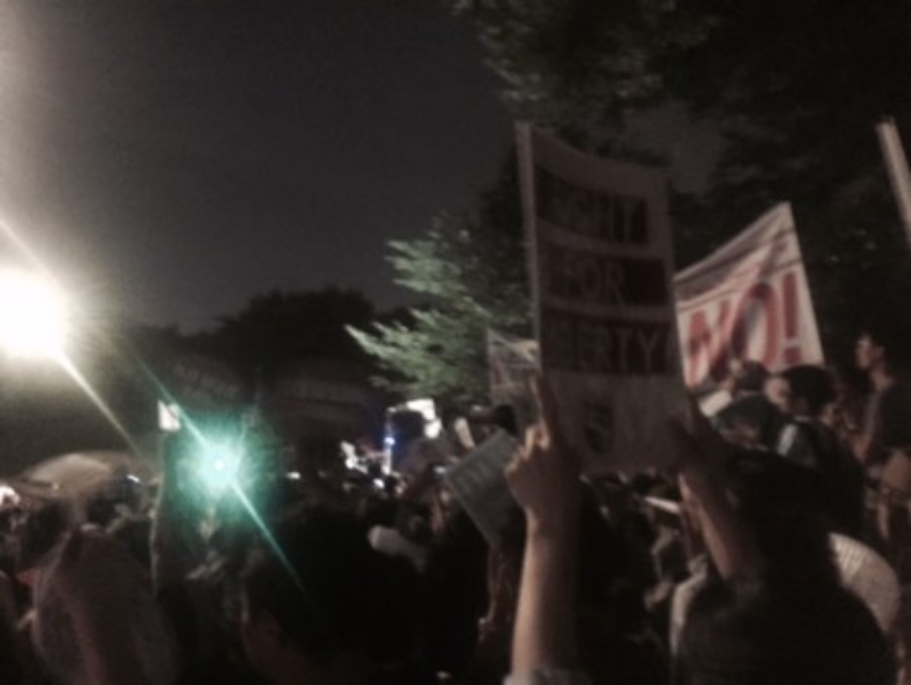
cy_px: 342
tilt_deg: +13.2
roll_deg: +4.2
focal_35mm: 29
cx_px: 456
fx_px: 764
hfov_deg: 61.6
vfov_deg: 48.3
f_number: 2.2
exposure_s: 1/15
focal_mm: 4.15
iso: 1600
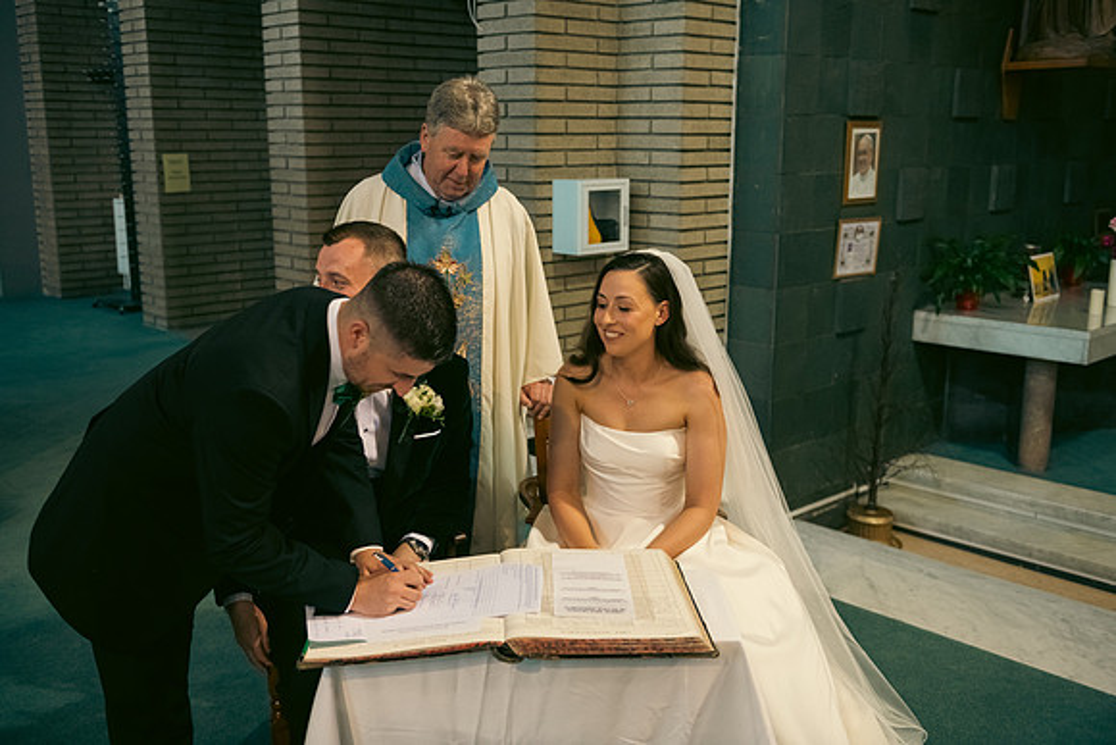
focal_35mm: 36
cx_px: 558
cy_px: 372
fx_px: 1116
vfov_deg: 36.9
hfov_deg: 53.1
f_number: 3.5
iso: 1000
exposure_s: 1/160
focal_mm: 36
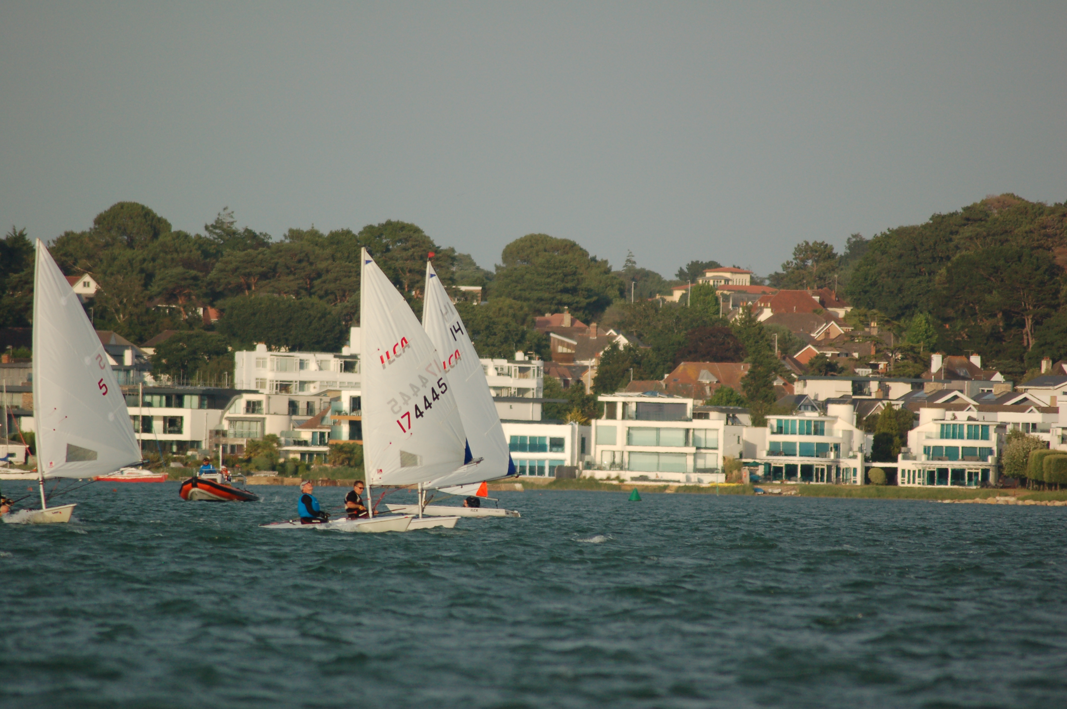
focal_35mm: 450
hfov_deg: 4.6
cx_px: 534
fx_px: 13326
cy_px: 354
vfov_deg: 3.0
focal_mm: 300
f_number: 5.6
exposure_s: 1/1600
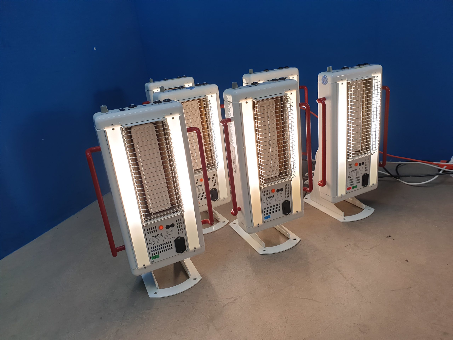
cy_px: 170
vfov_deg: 53.1
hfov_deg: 67.3
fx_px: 340
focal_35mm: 26
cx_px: 226
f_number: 2.4
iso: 50
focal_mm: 4.3
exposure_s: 1/100
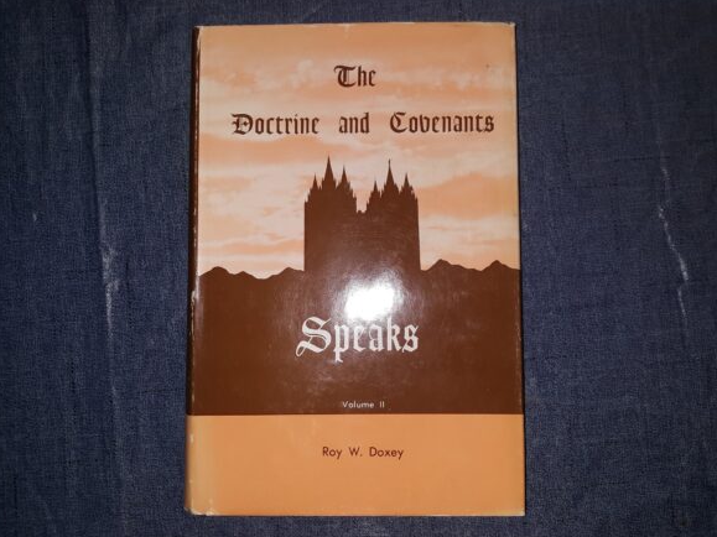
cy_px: 271
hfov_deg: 61.7
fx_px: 601
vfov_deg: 48.2
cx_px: 358
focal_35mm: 29
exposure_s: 1/108
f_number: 1.7
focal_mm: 3.7
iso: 40
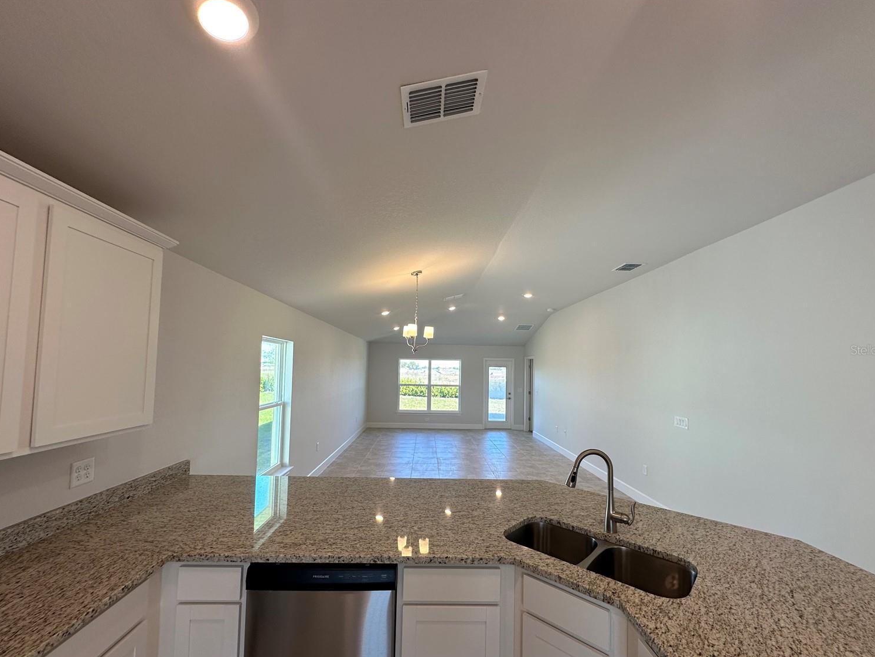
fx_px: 379
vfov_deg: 81.7
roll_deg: -1.1
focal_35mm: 15
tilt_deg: +3.4
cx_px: 437
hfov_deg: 98.2
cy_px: 350
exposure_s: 1/120
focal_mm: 2.22
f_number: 2.2
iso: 80
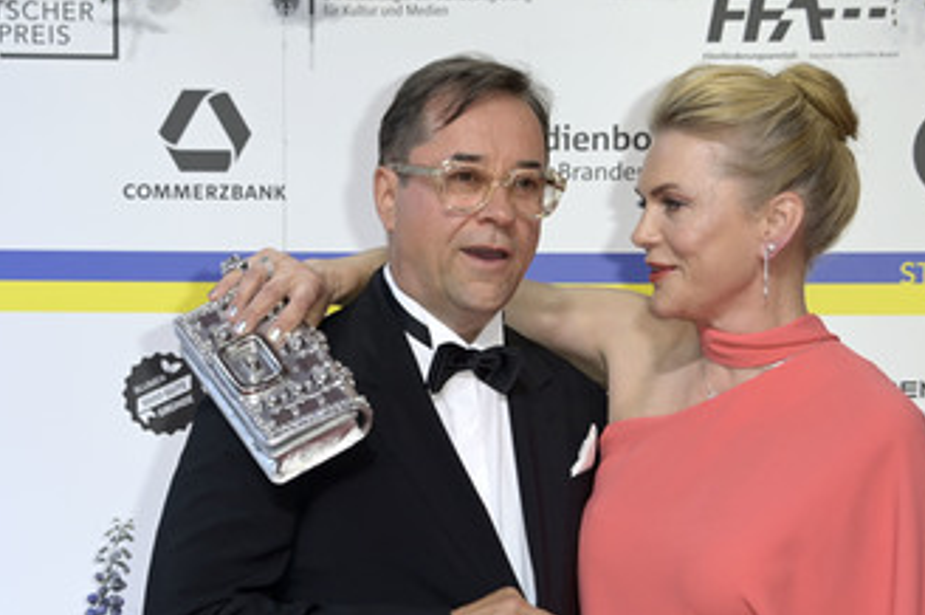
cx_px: 520
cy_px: 389
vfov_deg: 11.7
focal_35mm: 117
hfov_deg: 17.5
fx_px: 3003
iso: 640
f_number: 6.3
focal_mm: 85
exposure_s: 1/200
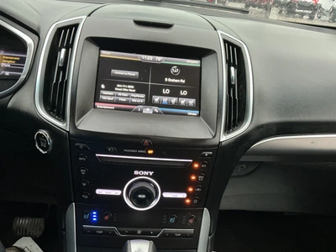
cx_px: 168
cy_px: 126
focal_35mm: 28
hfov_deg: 63.4
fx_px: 272
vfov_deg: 49.7
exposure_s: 1/44
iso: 250
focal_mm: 3
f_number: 1.8
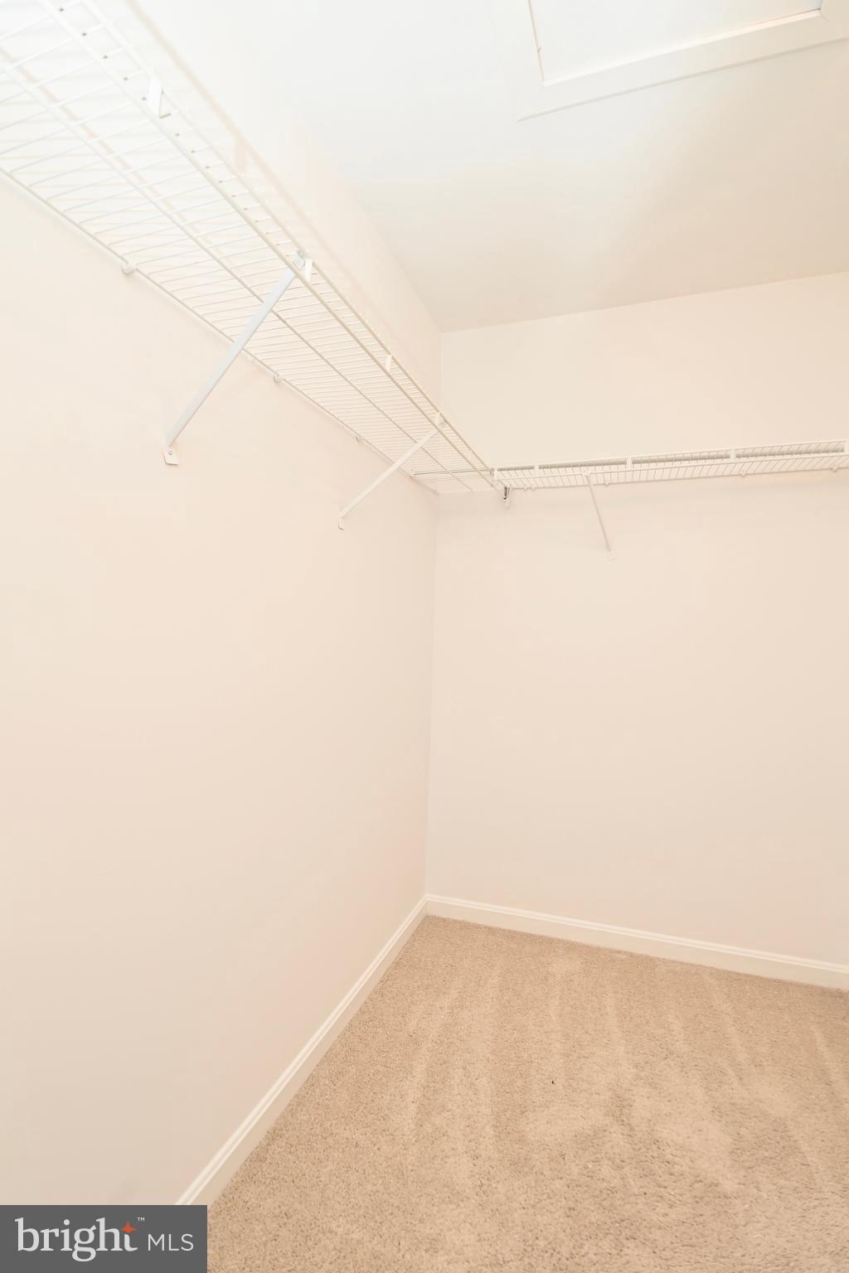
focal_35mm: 15
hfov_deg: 77.3
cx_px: 424
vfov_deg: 100.4
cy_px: 636
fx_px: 531
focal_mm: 10
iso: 200
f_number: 7.1
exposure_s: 1/15
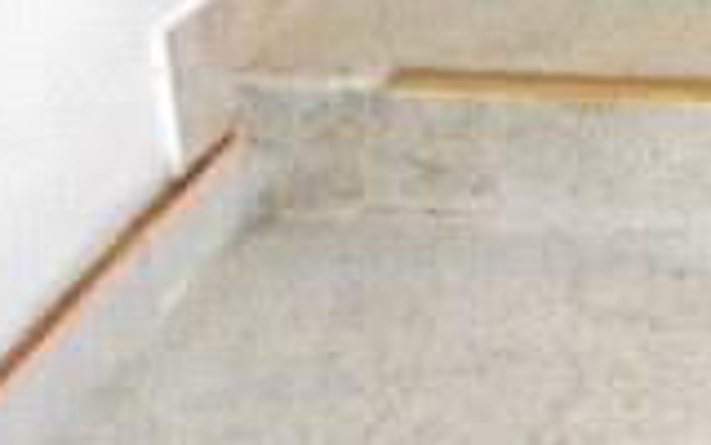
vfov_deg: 10.9
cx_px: 1360
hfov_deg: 15.6
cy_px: -432
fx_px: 2131
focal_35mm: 110
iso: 160
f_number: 2.8
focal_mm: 4.7
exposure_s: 1/30
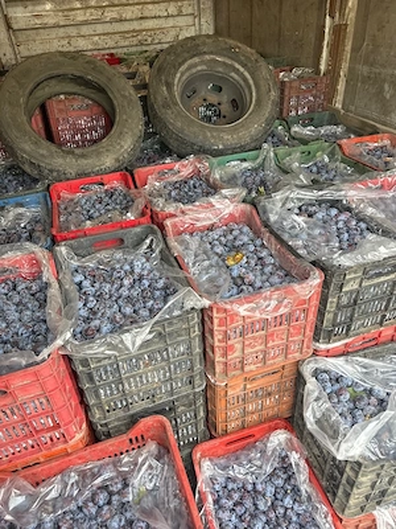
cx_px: 198
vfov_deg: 71.6
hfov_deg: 56.8
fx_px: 366
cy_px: 264
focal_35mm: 24
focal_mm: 6.86
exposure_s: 1/144
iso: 64
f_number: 1.78
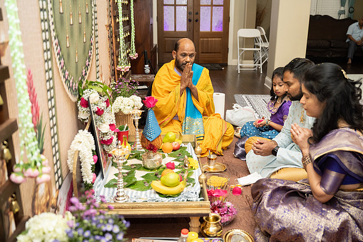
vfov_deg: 36.9
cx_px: 182
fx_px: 363
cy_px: 121
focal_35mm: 36
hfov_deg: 53.1
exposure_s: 1/160
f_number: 3.2
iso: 1000
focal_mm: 35
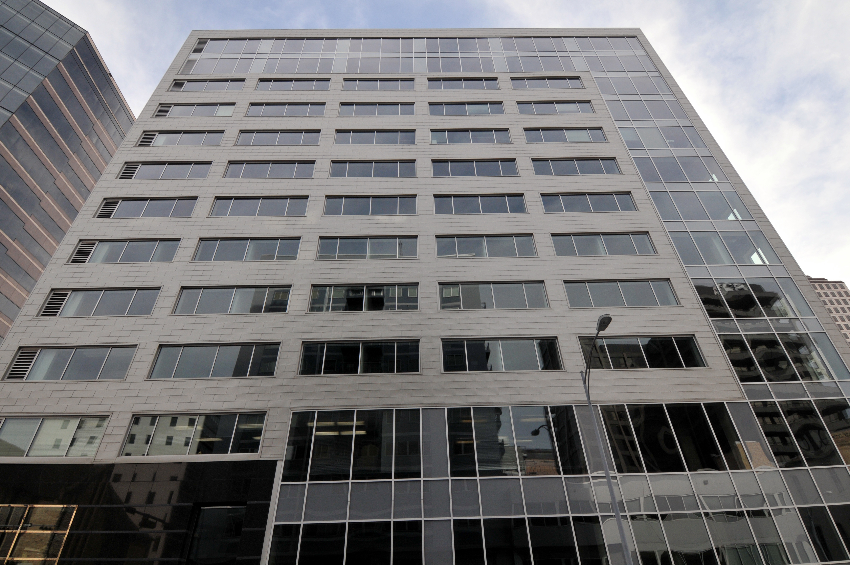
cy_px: 282
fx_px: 424
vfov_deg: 67.2
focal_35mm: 18
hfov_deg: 90.1
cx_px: 425
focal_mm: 12
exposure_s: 1/500
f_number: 11
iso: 400
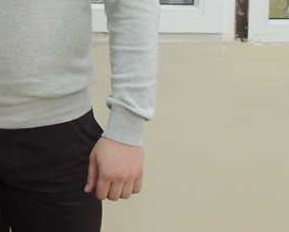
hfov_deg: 17.8
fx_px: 856
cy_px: -50
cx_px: -97
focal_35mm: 100
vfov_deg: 14.9
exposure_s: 1/13
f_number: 3.3
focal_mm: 6.2
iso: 640
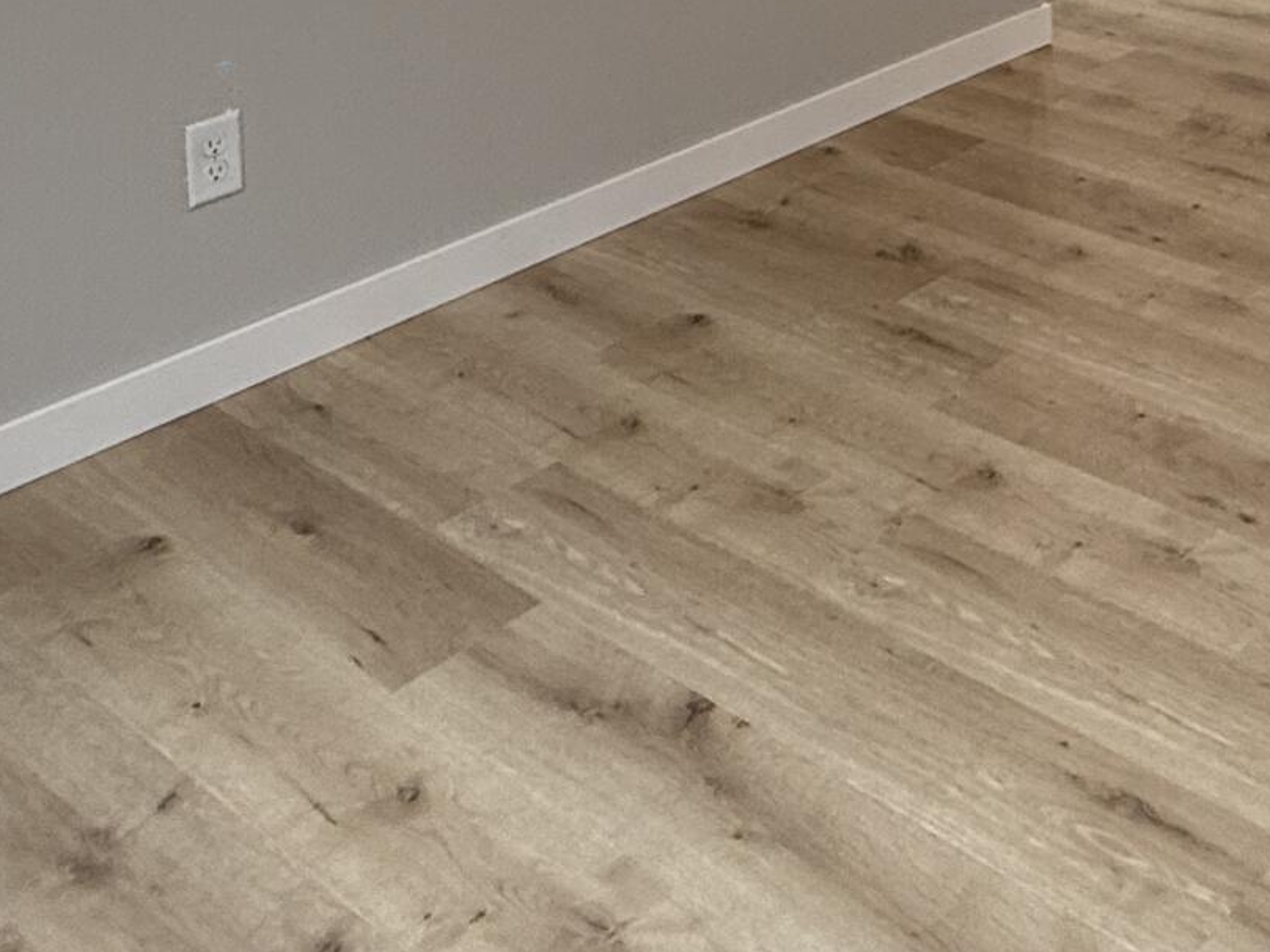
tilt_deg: -1.9
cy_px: -509
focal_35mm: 52
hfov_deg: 33.4
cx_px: 1297
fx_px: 1908
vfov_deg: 22.5
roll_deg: +0.2
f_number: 2.2
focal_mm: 2.22
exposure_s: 1/120
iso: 100
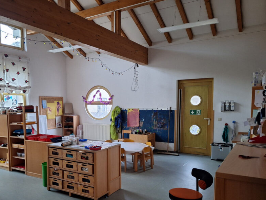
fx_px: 231
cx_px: 93
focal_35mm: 30
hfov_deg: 58.9
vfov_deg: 46.5
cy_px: 122
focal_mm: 5.5
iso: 250
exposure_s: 1/25
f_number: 1.8
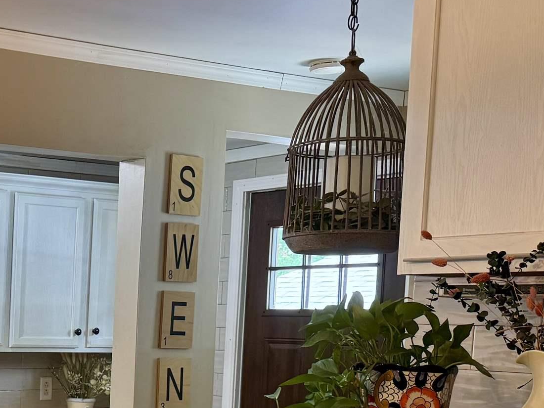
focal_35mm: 67
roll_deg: -0.6
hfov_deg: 25.7
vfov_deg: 21.1
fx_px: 1053
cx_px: -123
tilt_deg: -5.3
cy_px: 412
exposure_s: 1/120
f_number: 1.78
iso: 160
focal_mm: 6.76
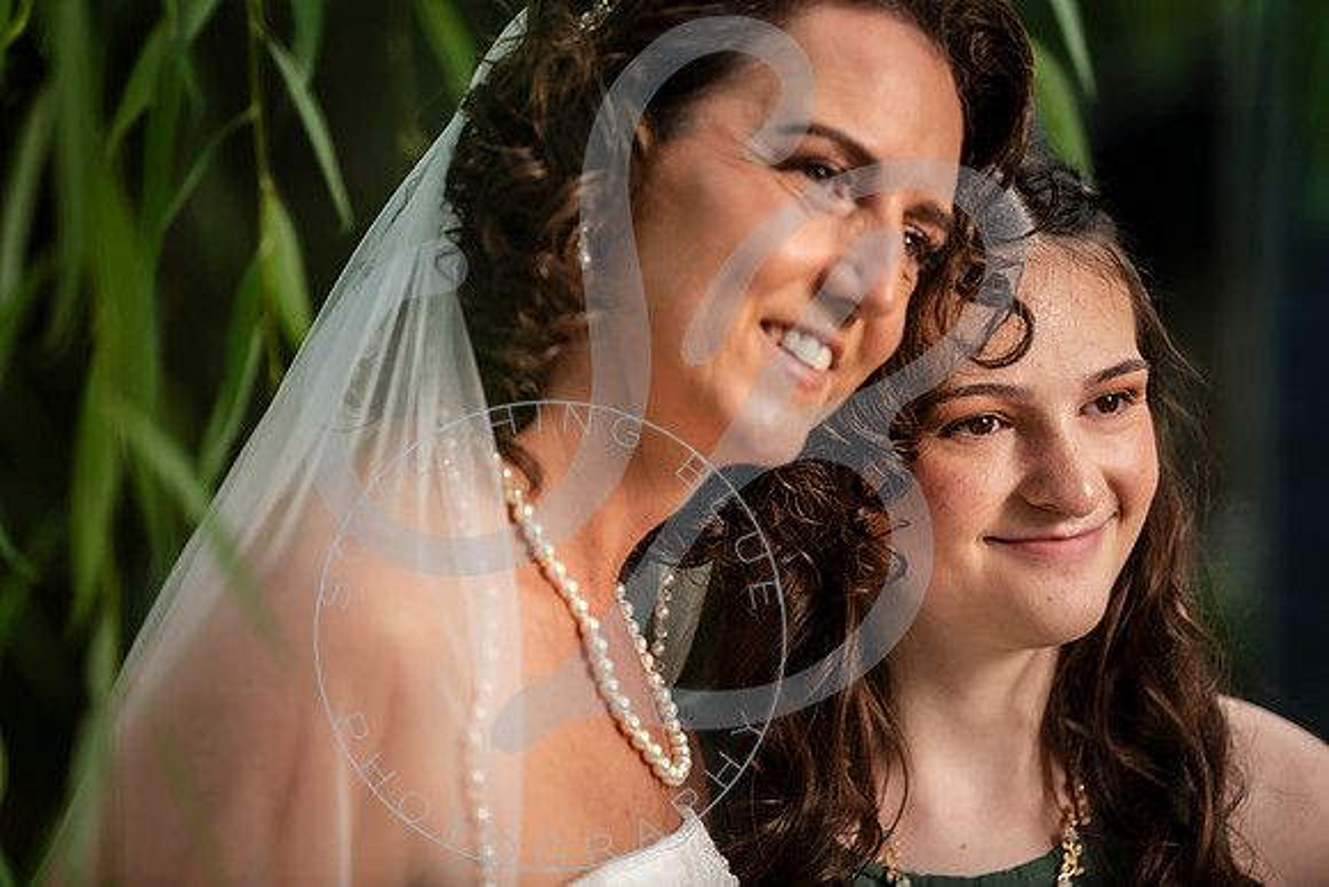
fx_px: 7015
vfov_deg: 7.2
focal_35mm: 190
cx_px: 664
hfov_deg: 10.8
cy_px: 444
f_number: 2.8
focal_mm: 190
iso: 400
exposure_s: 1/800
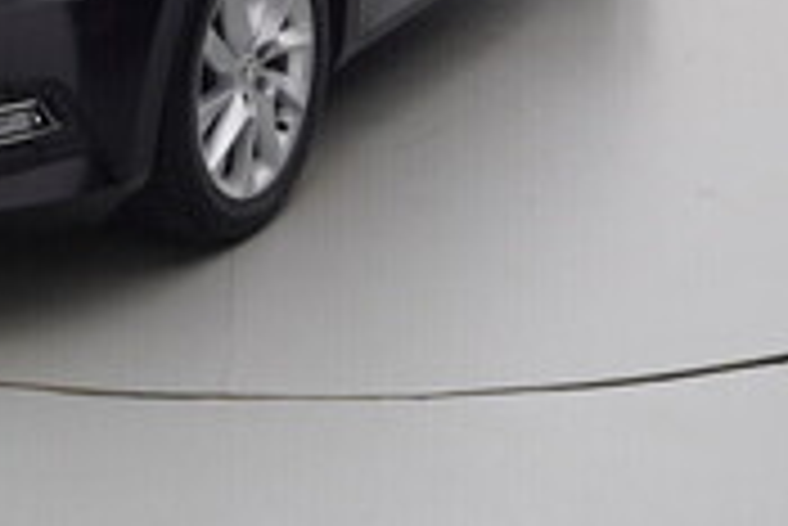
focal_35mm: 71
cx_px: 227
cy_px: -182
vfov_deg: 17.9
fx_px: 1546
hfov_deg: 28.3
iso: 200
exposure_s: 1/80
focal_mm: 15
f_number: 5
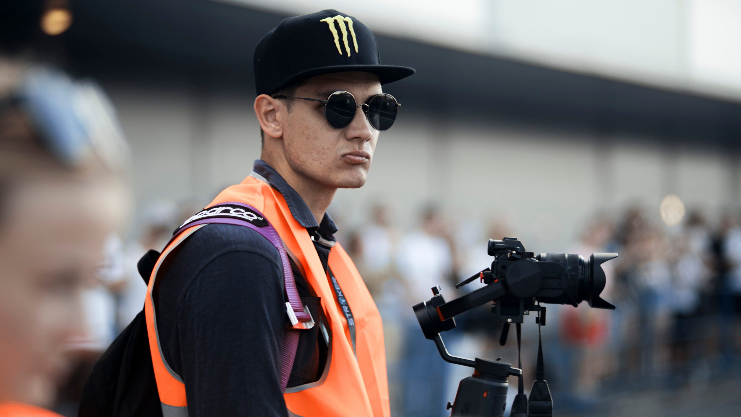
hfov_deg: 23.9
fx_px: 1750
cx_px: 370
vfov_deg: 13.6
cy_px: 208
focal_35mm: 89
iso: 100
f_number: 1.8
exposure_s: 1/250
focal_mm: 85
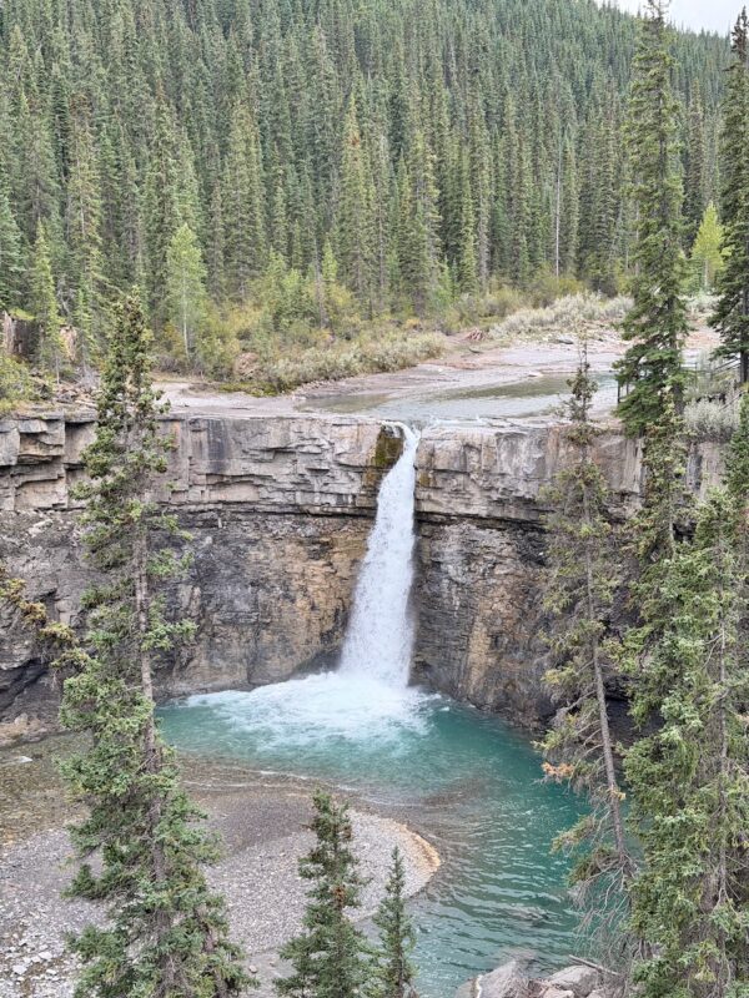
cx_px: 374
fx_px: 1385
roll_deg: +0.5
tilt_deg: -12.1
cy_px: 499
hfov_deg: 30.3
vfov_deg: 39.7
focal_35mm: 48
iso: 80
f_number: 1.78
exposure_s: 1/496
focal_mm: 6.76
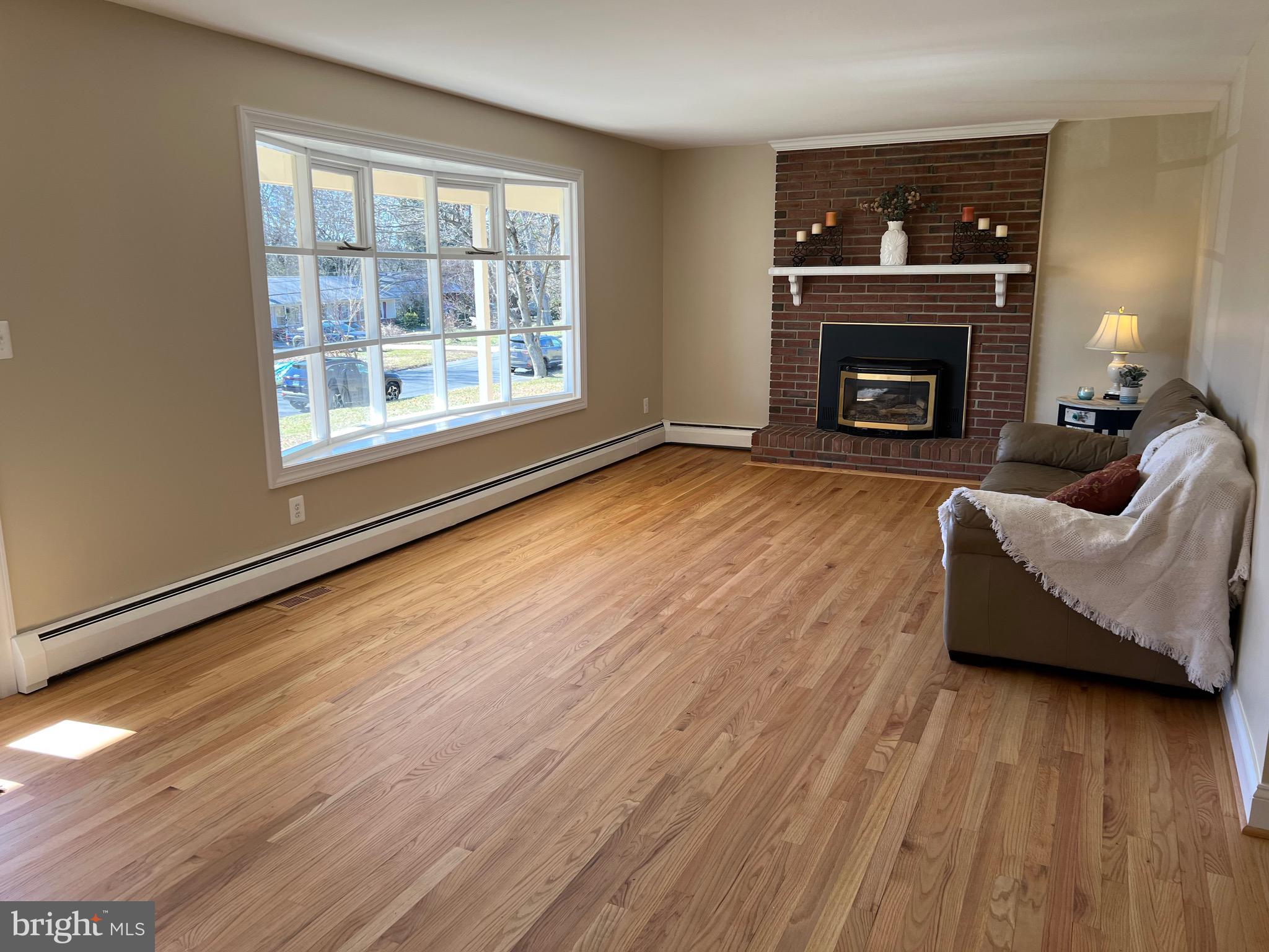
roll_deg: -0.3
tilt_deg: -12.5
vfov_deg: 53.1
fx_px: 953
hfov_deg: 67.3
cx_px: 634
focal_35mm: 26
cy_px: 476
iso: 40
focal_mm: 5.7
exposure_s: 1/201
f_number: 1.5
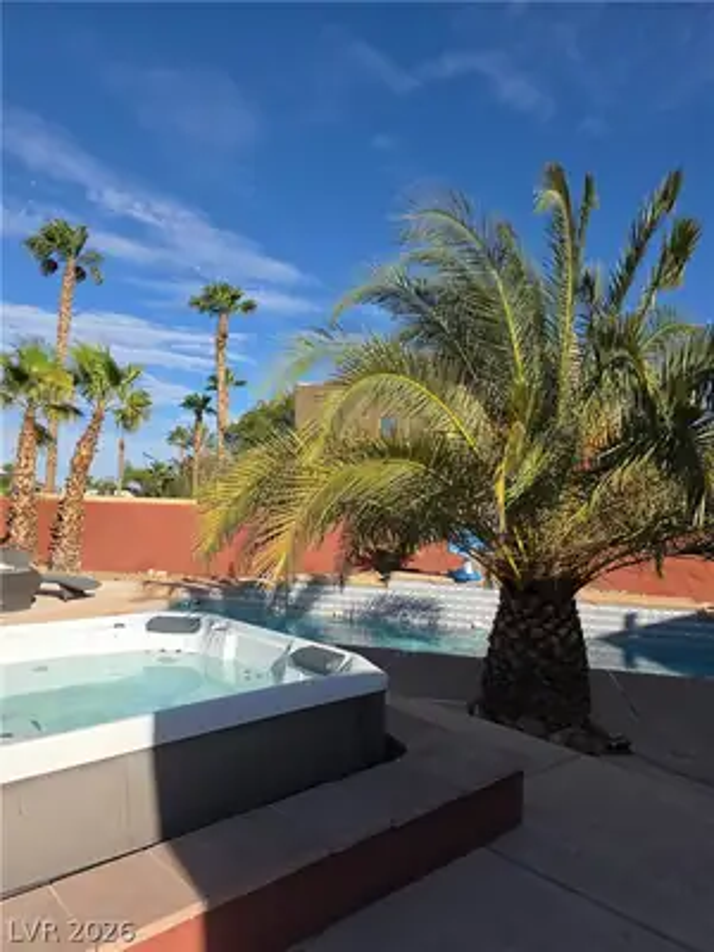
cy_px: 476
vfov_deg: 73.9
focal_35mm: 23
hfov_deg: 58.9
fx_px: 633
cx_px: 357
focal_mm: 6.3
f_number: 1.7
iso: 12
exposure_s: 1/912
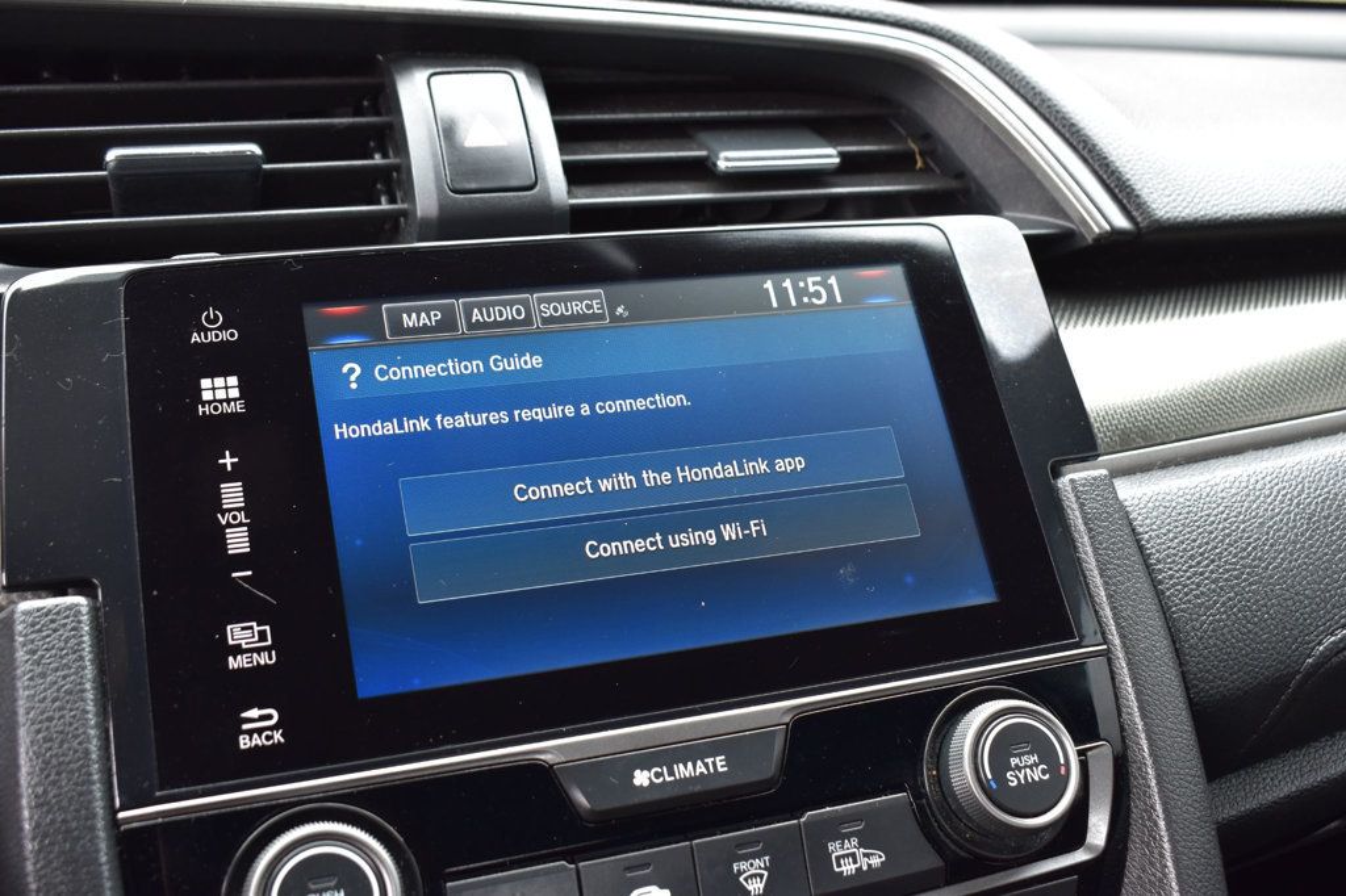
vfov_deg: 34.2
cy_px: 448
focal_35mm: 39
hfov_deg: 49.6
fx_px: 1458
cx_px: 673
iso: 400
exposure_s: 1/30
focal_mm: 26
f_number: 7.1
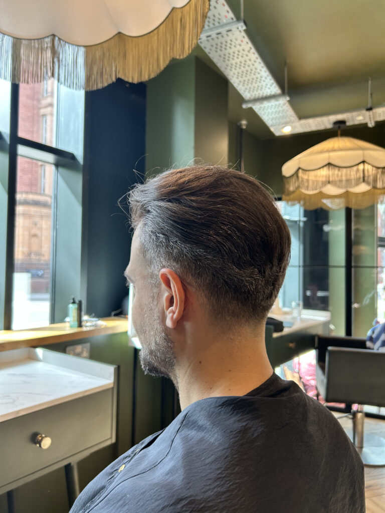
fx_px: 386
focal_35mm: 26
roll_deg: -1.3
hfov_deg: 53.1
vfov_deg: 67.3
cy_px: 256
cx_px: 192
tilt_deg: +2.0
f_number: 1.5
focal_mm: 5.7
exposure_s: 1/100
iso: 100
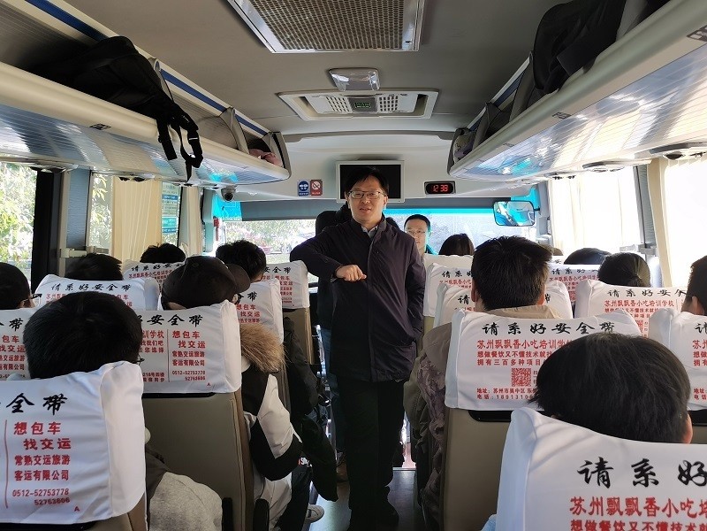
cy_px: 266
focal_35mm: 38
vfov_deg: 37.7
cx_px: 354
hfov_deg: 49.0
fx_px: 776
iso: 50
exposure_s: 1/158
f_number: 1.8
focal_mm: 5.58
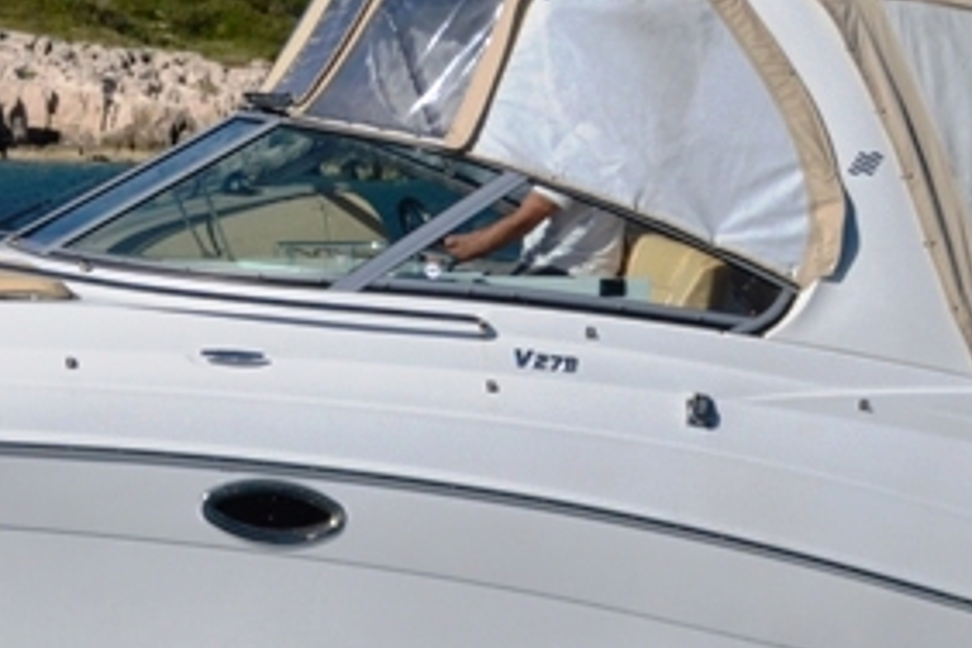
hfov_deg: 14.2
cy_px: 117
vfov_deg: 9.5
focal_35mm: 144
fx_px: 3888
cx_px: 269
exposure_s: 1/4000
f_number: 4
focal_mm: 30
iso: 140
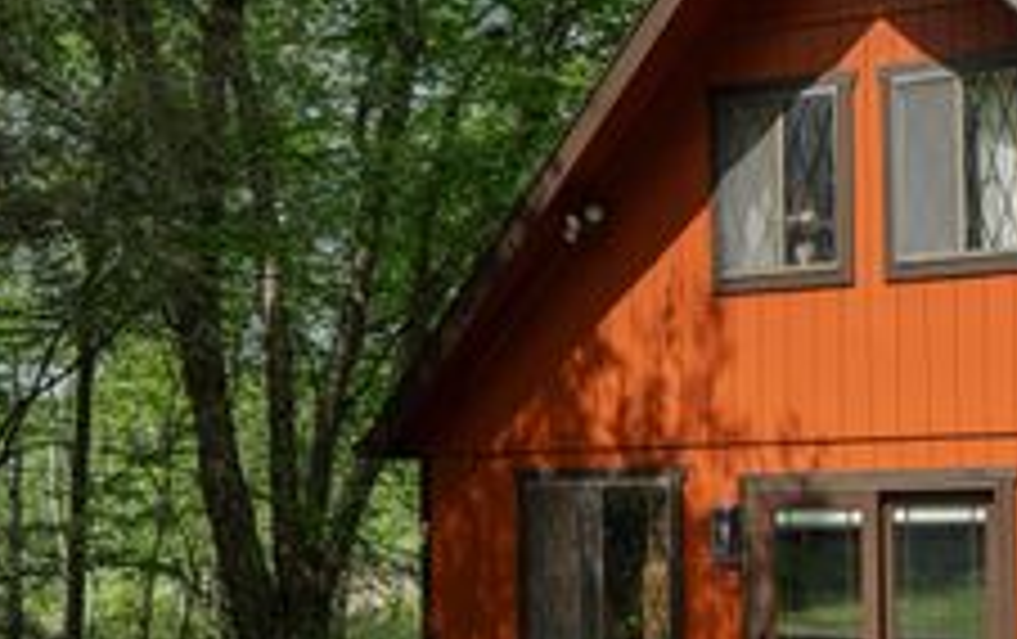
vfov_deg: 18.1
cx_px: 918
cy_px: 425
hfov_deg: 27.5
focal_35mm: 72
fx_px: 1999
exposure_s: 1/100
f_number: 6.3
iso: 100
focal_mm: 32
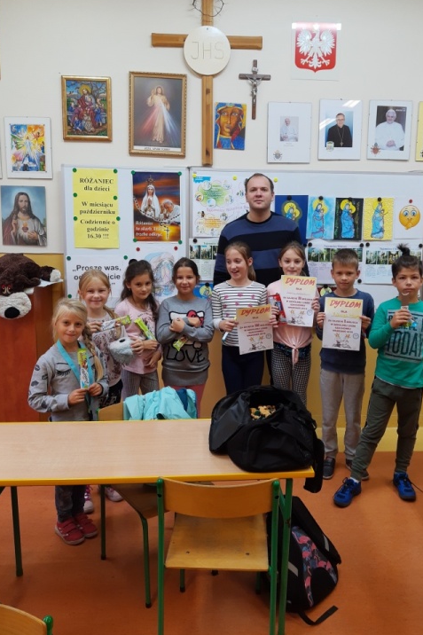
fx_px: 511
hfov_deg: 44.8
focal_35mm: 29
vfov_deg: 63.6
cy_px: 299
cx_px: 249
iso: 45
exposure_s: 1/50
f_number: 1.7
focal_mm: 4.75
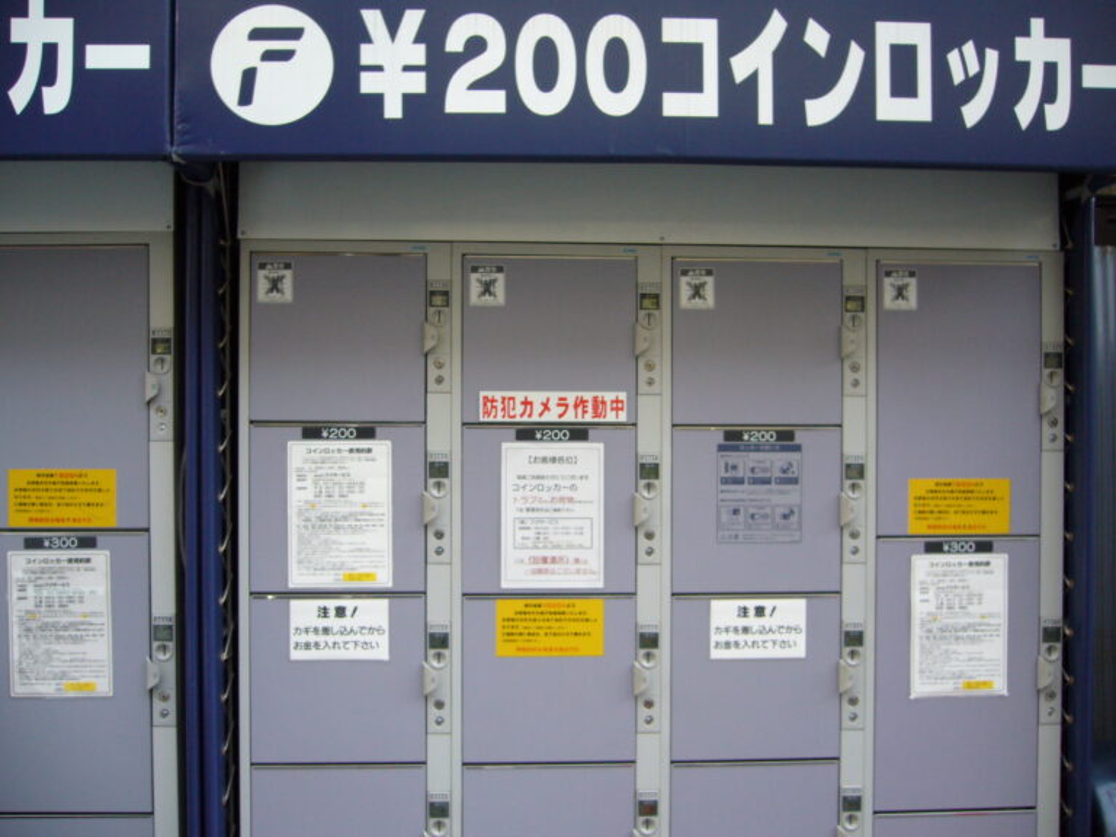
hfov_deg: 52.6
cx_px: 558
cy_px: 418
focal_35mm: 35
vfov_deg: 40.7
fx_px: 1128
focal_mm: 5.8
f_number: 2.8
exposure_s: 1/15
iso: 125
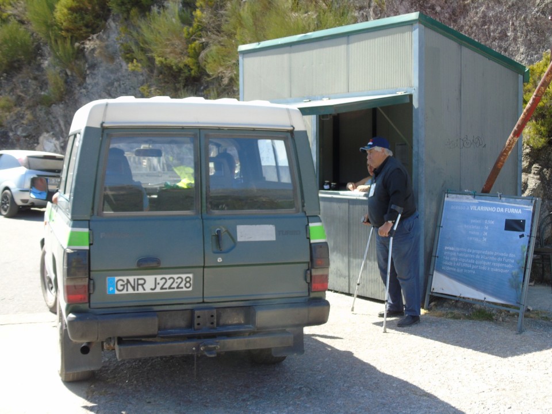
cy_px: 207
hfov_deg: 41.2
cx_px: 276
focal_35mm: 46
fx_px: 734
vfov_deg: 31.5
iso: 80
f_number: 4.1
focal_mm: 8.2
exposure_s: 1/160
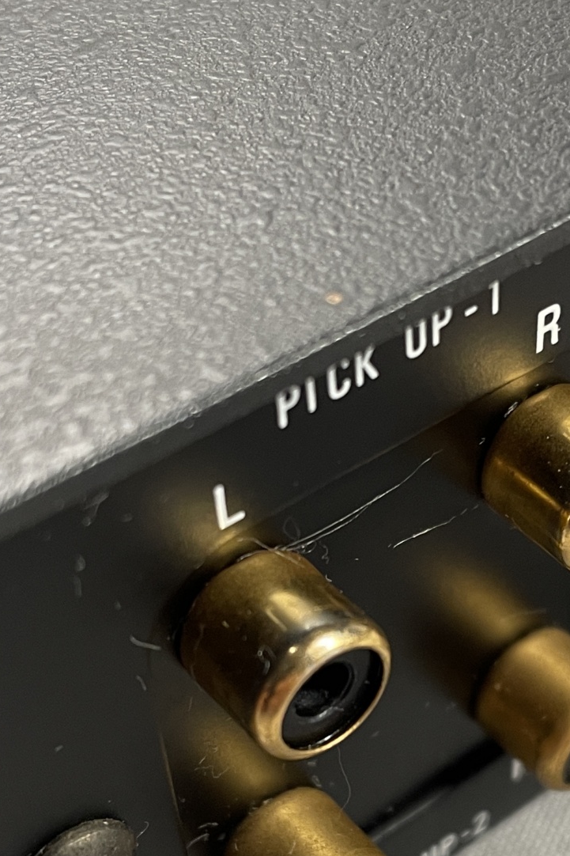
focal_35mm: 64
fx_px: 1520
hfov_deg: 21.1
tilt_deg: -48.4
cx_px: 419
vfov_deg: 30.9
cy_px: 639
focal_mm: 4.2
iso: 125
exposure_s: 1/50
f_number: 1.6
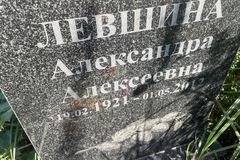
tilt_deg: -43.3
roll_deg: +1.5
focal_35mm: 30
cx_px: 122
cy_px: 70
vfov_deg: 43.5
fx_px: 200
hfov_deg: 61.9
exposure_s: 1/670
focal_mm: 4.2
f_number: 1.6
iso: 32
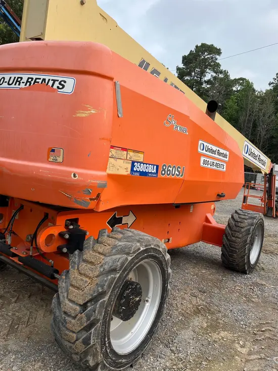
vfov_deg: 67.3
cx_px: 139
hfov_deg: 53.1
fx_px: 278
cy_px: 186
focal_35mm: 26
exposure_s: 1/680
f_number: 1.6
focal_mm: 5.1
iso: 50
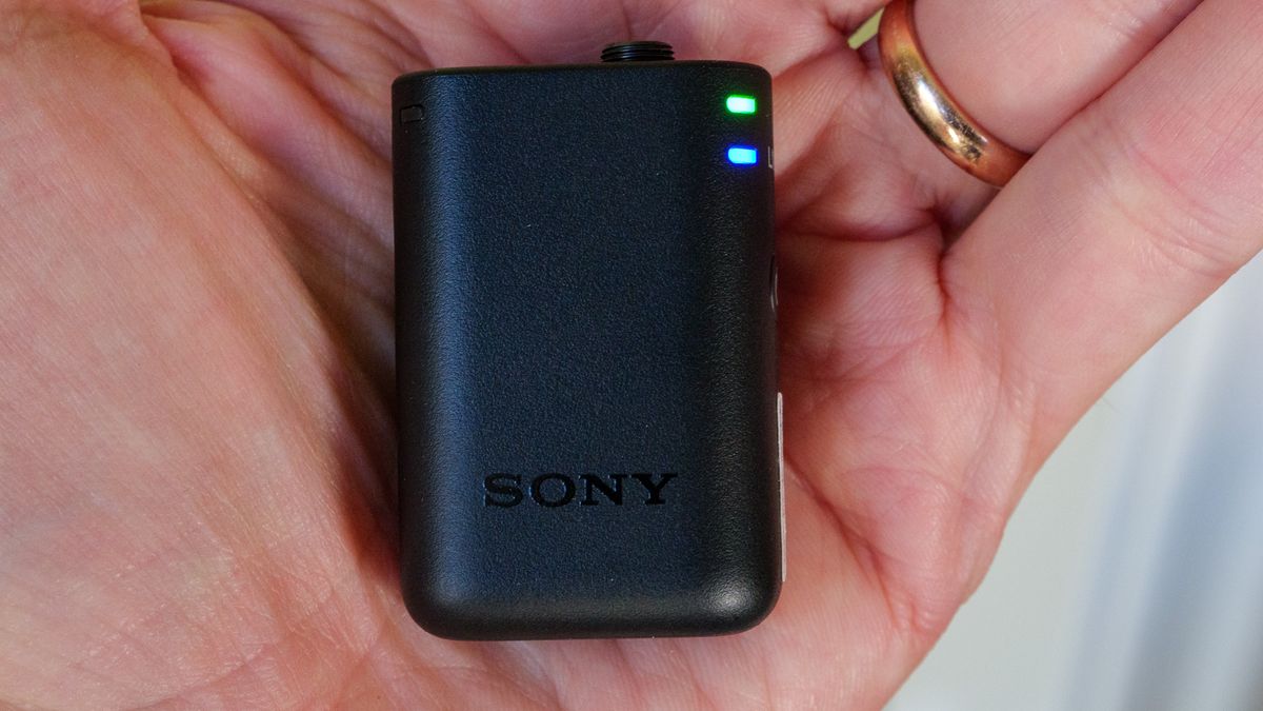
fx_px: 3321
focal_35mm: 99
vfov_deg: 12.2
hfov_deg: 21.5
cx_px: 632
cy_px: 356
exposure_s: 1/100
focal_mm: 42
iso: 3200
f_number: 9
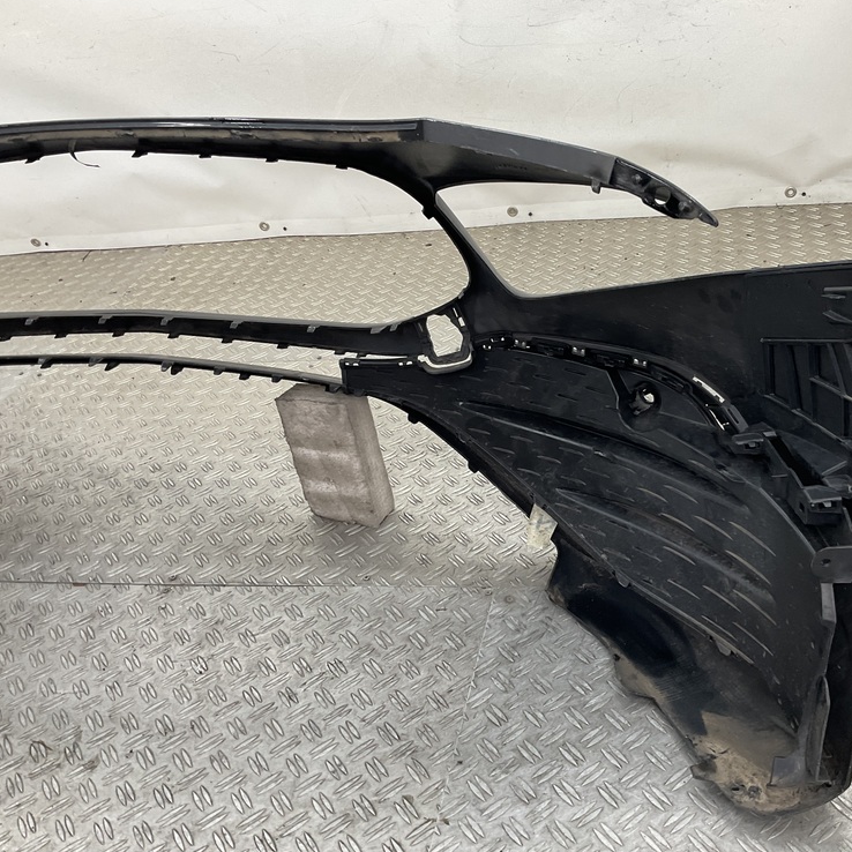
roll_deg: +8.4
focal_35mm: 35
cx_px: 517
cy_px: 419
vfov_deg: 47.2
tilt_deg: -32.4
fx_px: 975
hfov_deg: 46.9
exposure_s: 1/100
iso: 32
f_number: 1.8
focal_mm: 3
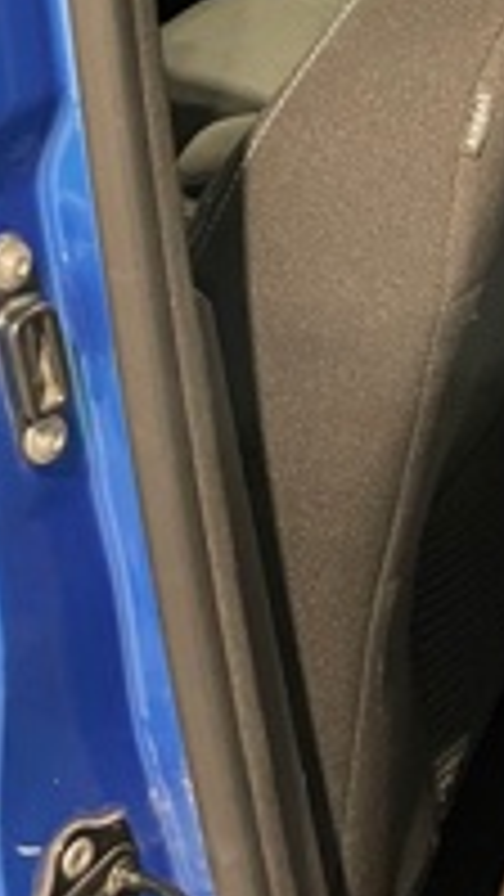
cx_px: 1076
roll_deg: +1.9
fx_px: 2161
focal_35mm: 91
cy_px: 131
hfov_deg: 11.6
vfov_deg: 22.9
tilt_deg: -29.6
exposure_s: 1/25
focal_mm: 4.2
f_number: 1.6
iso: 800
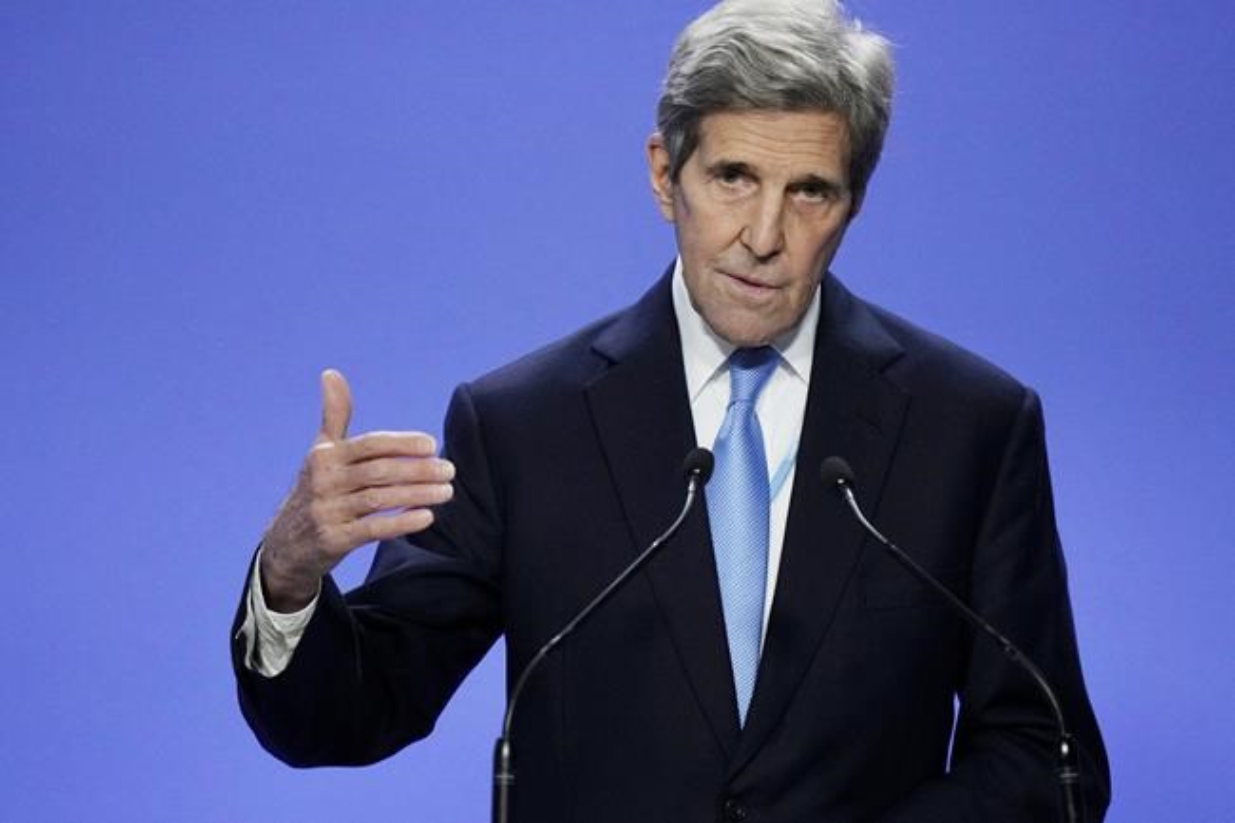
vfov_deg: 2.3
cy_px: 412
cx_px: 618
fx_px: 20577
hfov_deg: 3.4
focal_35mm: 600
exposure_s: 1/500
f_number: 2.8
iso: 2500
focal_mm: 400
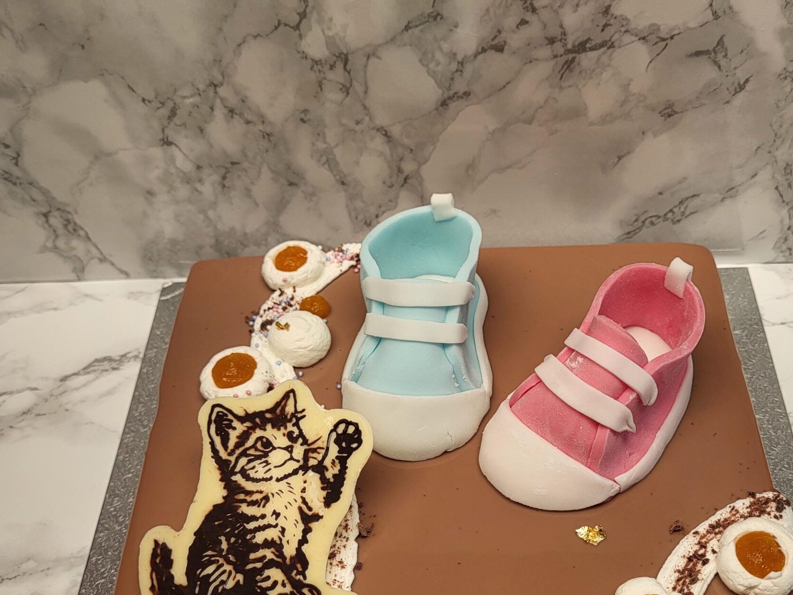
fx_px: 916
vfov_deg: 35.5
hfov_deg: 46.7
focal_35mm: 40
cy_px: 407
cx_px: 441
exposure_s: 1/70
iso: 40
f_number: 1.8
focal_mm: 5.4
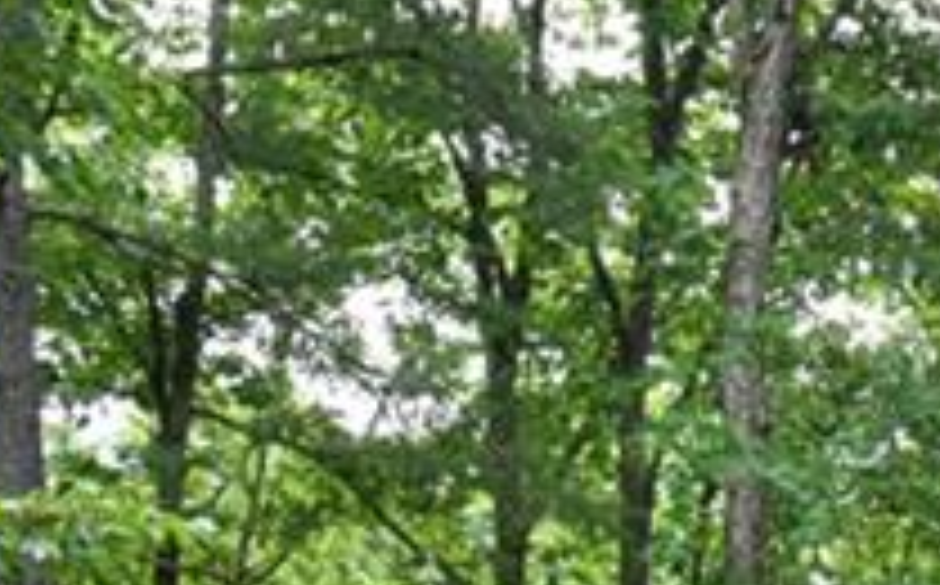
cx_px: 1804
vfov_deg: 10.3
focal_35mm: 120
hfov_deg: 14.7
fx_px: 3070
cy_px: 1019
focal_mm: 24
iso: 1600
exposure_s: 1/250
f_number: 8
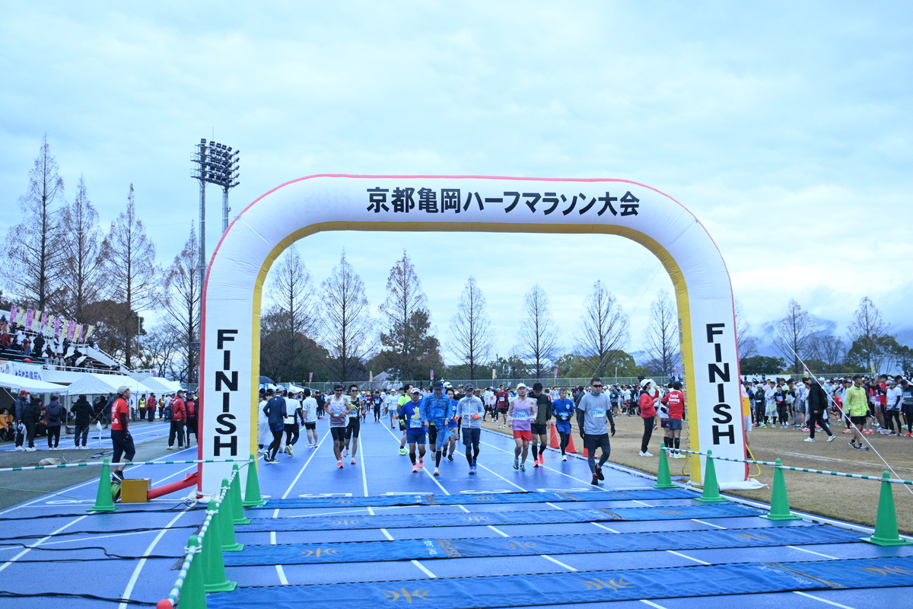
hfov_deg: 51.3
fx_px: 951
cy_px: 304
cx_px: 456
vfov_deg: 35.5
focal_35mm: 38
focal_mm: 25
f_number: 4
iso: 2500
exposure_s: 1/2000
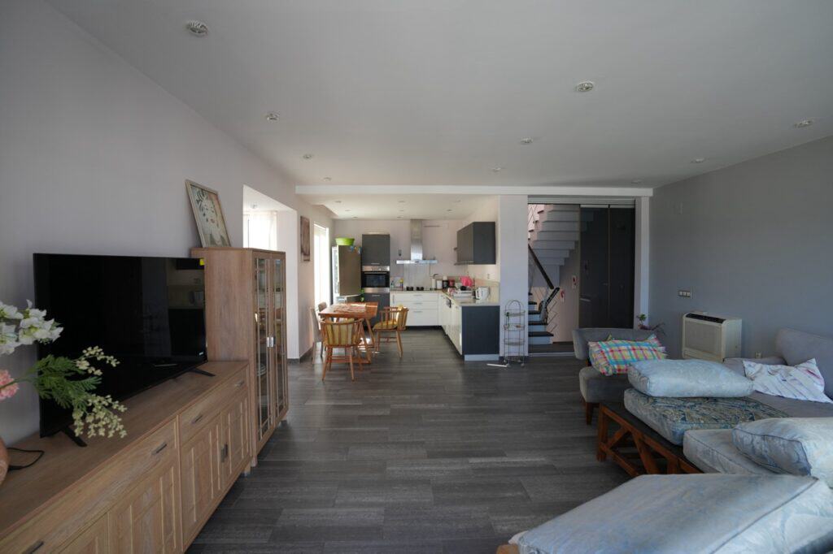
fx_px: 393
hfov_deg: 93.3
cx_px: 416
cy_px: 277
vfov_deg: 70.4
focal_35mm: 17
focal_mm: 17
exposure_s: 1/160
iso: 400
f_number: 4
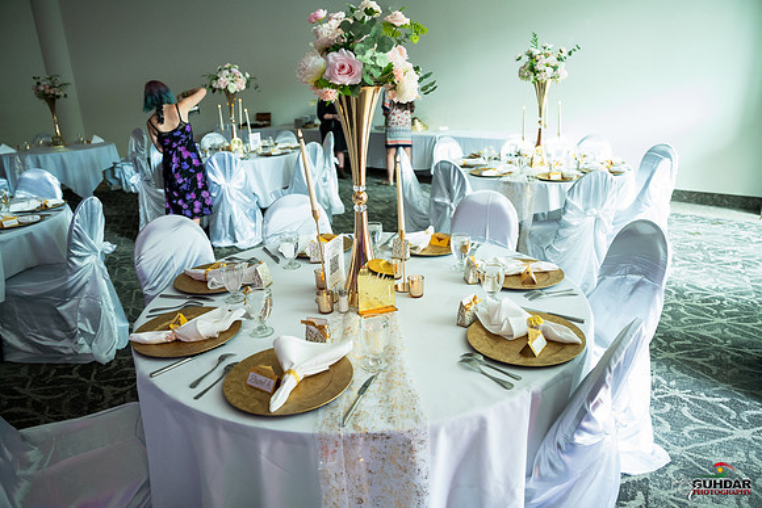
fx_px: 508
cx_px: 381
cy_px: 254
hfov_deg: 73.7
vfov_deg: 53.2
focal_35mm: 24
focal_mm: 24
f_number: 2.8
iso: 6400
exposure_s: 1/160
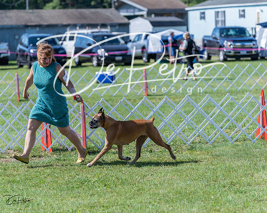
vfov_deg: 10.2
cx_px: 134
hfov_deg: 12.8
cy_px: 106
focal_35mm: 151
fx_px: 1192
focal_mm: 134
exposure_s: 1/1000
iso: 100
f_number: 4
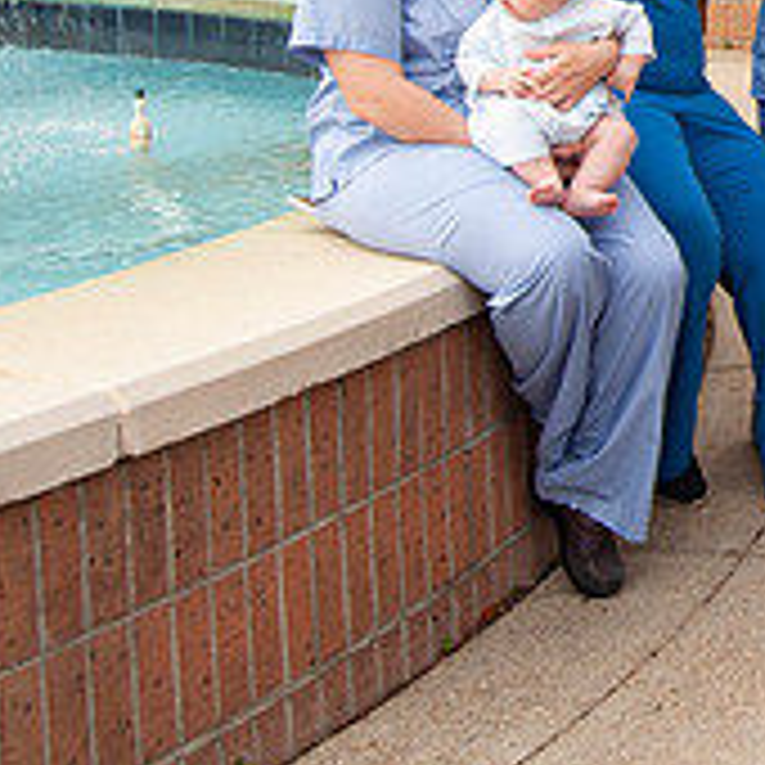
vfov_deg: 21.0
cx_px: 1260
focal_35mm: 78
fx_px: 1950
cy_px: -92
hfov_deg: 18.6
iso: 400
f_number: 6.3
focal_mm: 18
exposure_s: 1/100
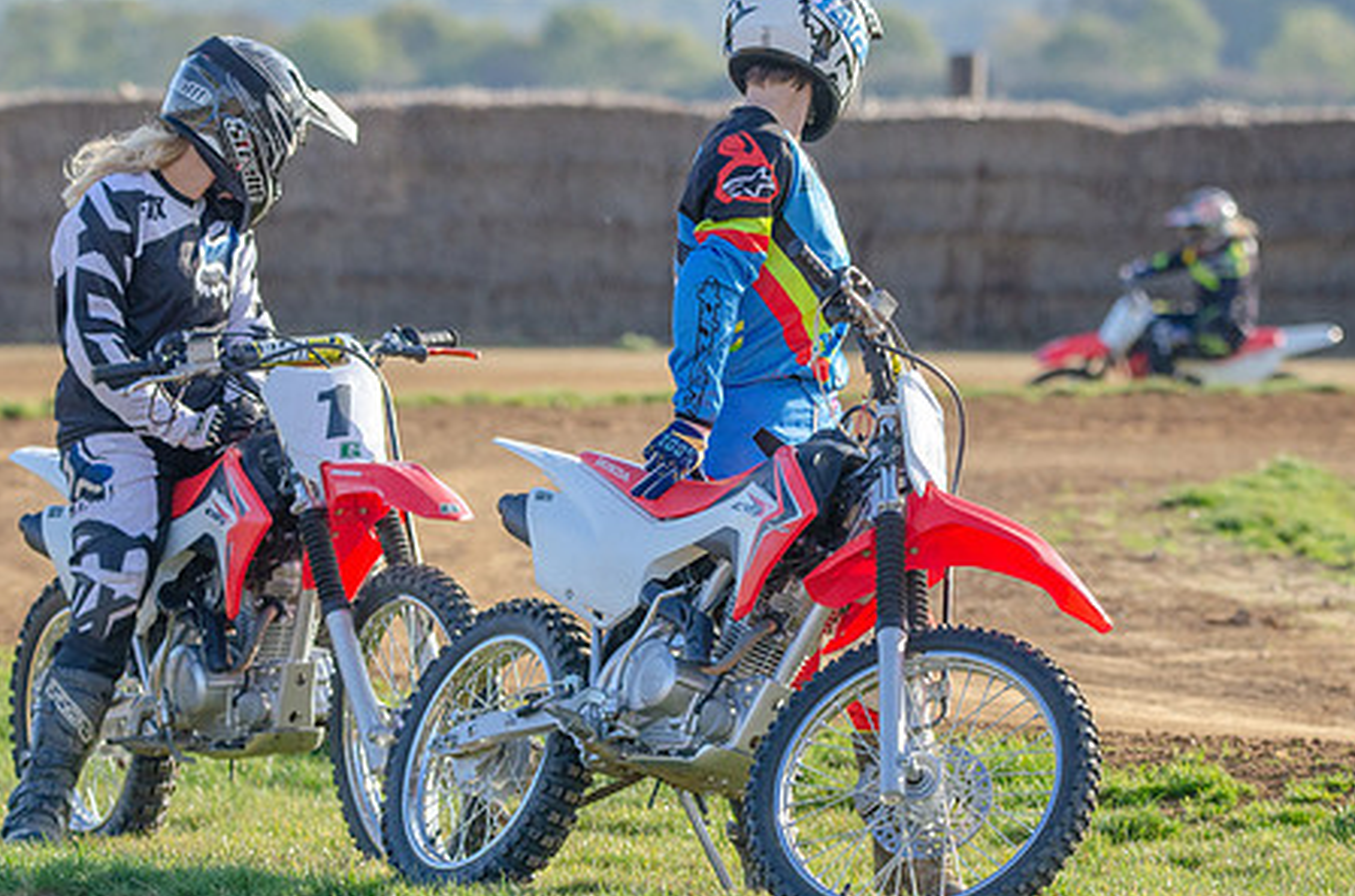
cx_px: 626
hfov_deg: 5.1
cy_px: 469
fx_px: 15313
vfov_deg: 3.3
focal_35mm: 408
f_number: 5.3
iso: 400
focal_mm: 210
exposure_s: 1/1250
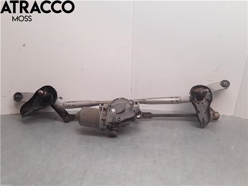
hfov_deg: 63.4
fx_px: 201
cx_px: 124
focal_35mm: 28
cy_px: 93
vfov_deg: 49.7
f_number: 1.9
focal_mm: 2.91
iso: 100
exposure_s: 1/127
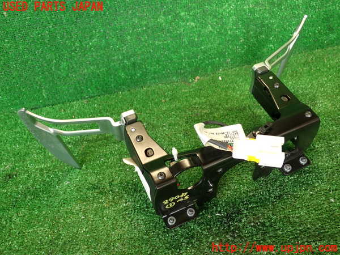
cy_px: 128
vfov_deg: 44.2
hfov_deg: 56.8
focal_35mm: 32
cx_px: 170
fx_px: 314
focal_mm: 5.79
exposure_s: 1/40
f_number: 2.4
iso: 200
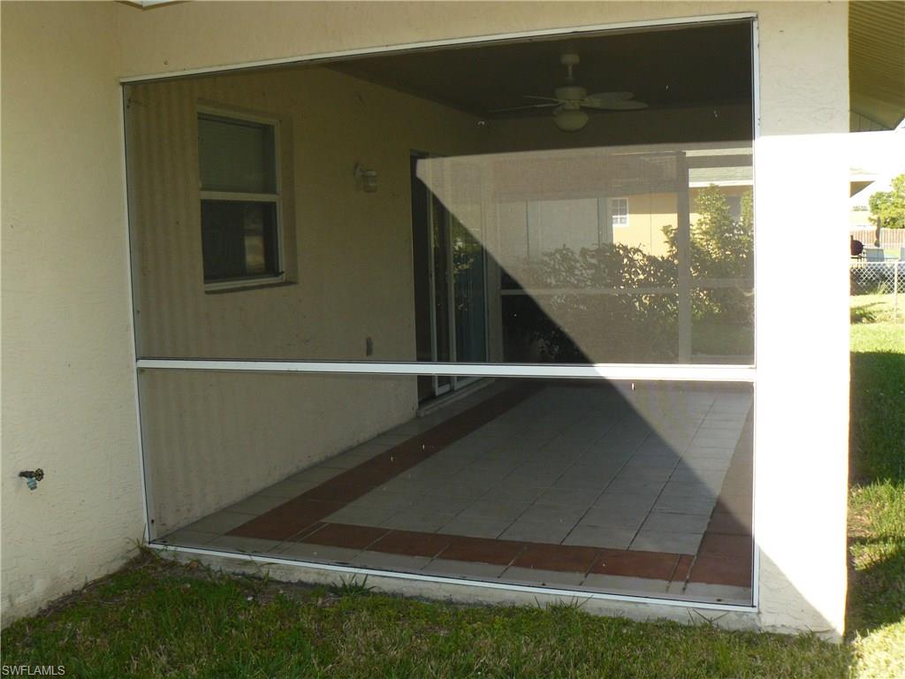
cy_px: 340
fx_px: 941
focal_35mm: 36
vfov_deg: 39.7
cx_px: 452
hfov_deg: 51.4
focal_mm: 6
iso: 100
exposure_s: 1/160
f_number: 4
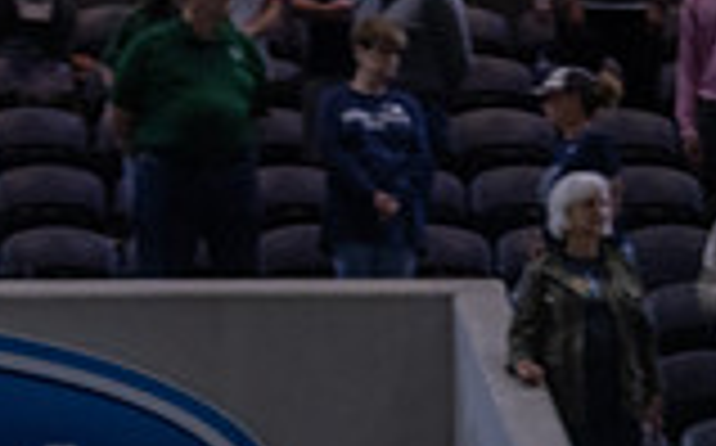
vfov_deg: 2.9
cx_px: -267
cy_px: 1043
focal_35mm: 449
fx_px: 8752
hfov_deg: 4.7
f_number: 2.8
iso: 800
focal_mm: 90
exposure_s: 1/320
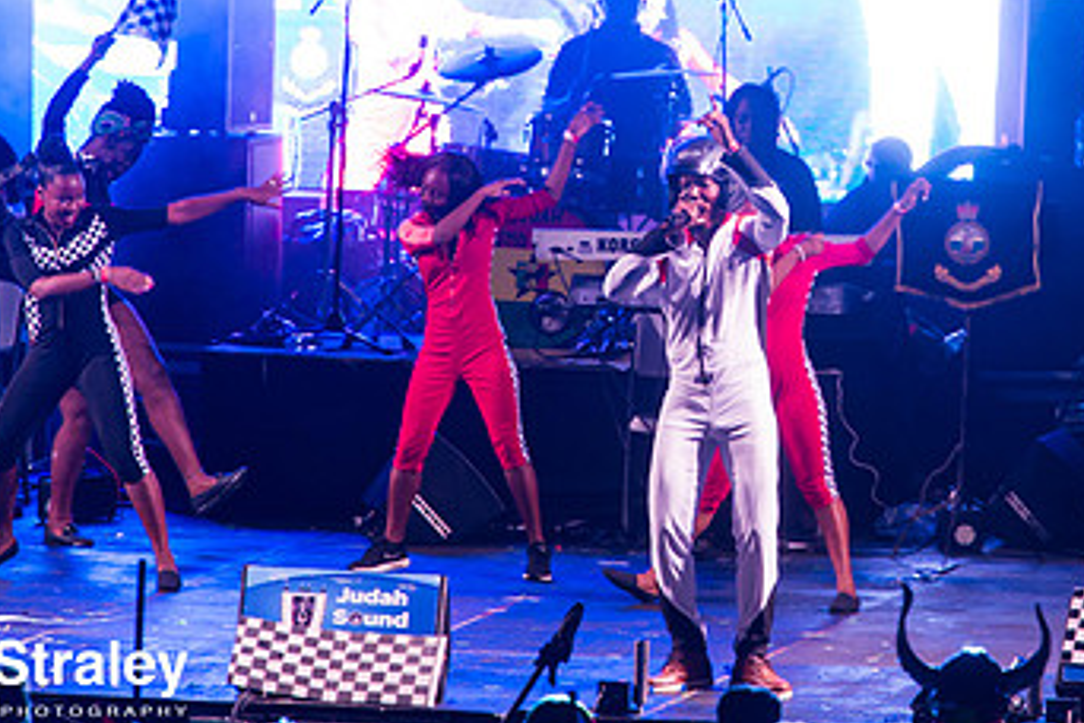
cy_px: 146
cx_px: 824
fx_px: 15325
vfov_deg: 2.7
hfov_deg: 4.0
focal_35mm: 509
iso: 3200
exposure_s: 1/200
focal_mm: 300
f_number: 5.6
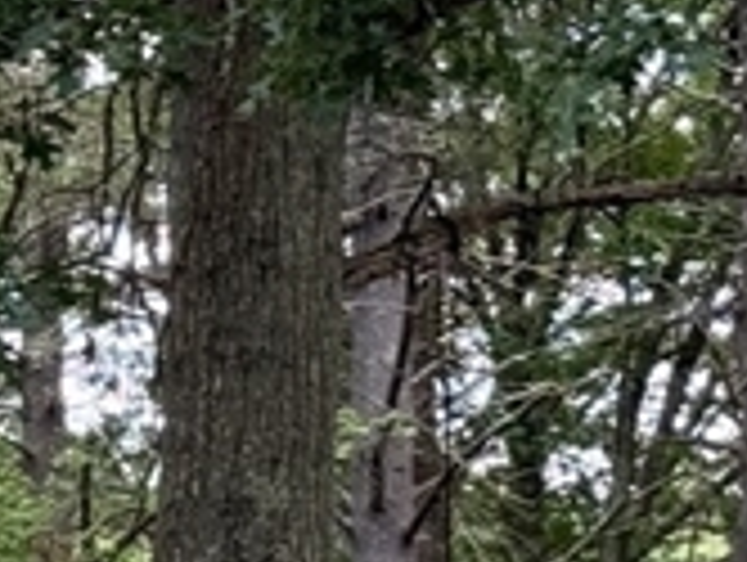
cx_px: -414
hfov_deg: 6.6
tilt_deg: +2.6
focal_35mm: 296
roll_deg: +0.5
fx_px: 6397
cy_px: 985
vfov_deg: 5.0
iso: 64
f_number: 1.78
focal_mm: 6.76
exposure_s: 1/252
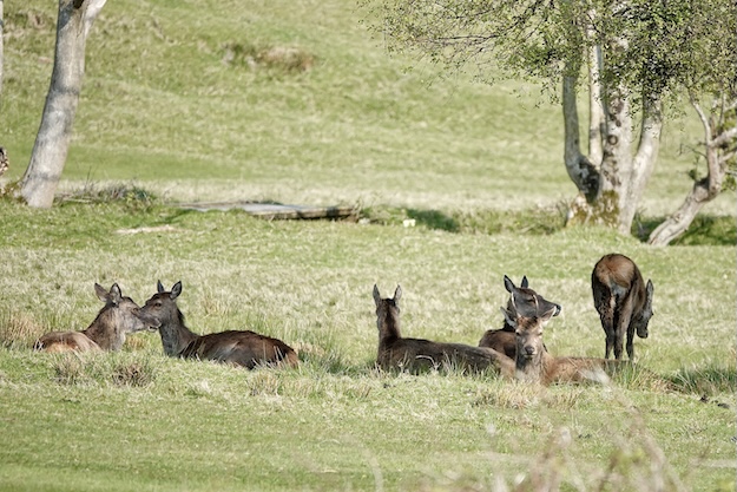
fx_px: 12285
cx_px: 368
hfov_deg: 3.4
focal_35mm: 600
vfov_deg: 2.3
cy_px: 246
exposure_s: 1/1600
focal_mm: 220
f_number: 4
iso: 400
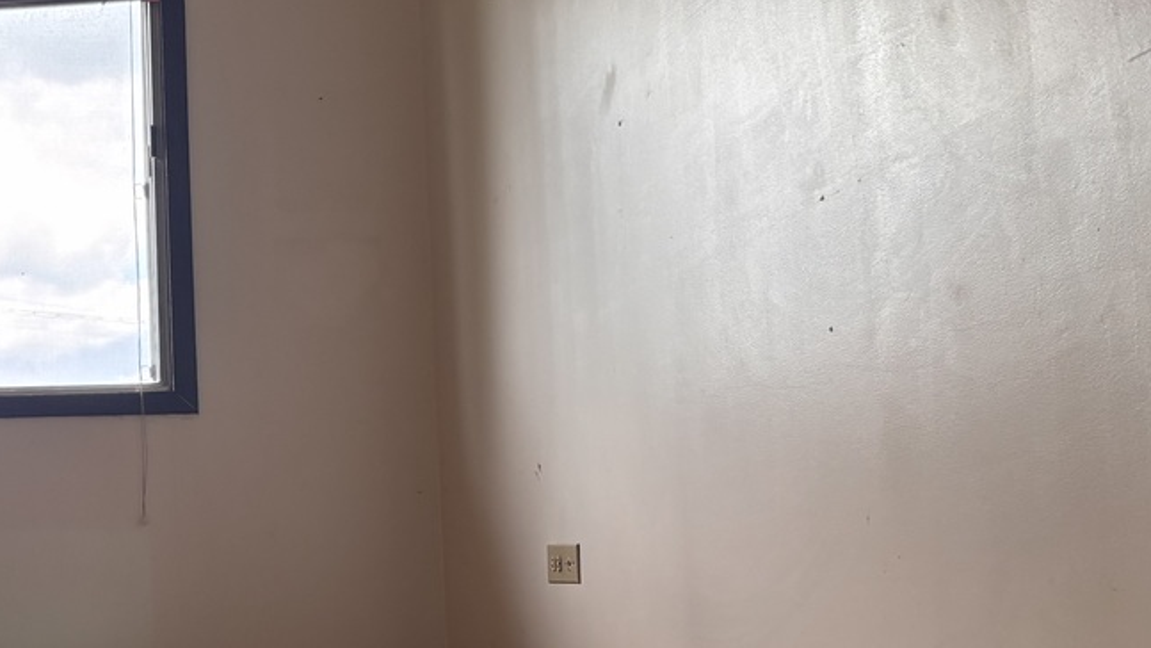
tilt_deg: +5.0
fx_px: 1923
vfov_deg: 19.0
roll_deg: +1.2
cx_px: -68
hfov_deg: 30.4
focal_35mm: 63
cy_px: 470
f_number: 1.6
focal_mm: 5.96
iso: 64
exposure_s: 1/133
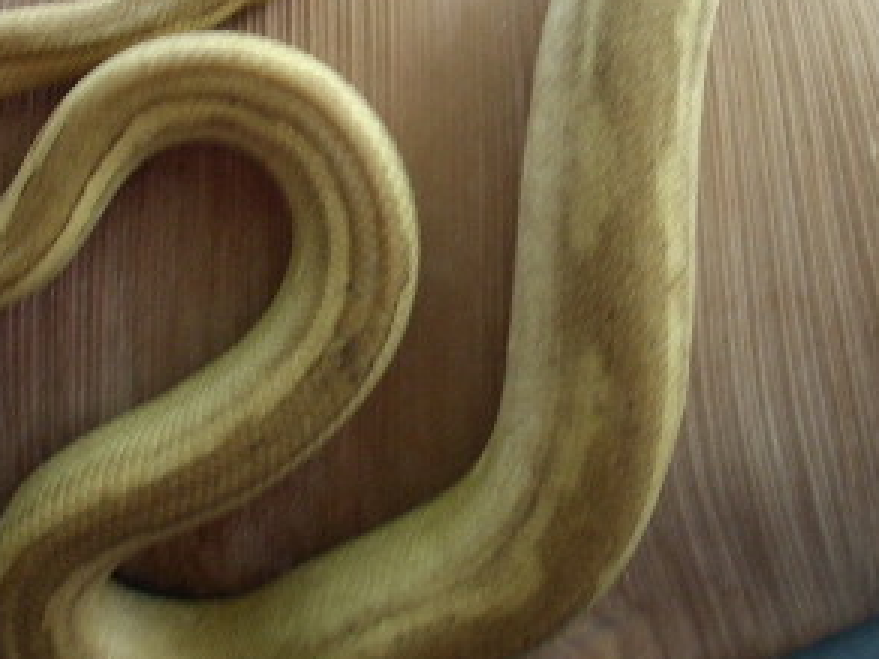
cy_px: 150
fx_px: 2057
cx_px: 406
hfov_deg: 24.1
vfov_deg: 18.1
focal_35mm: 81
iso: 124
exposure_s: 1/30
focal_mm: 6.2
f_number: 2.8
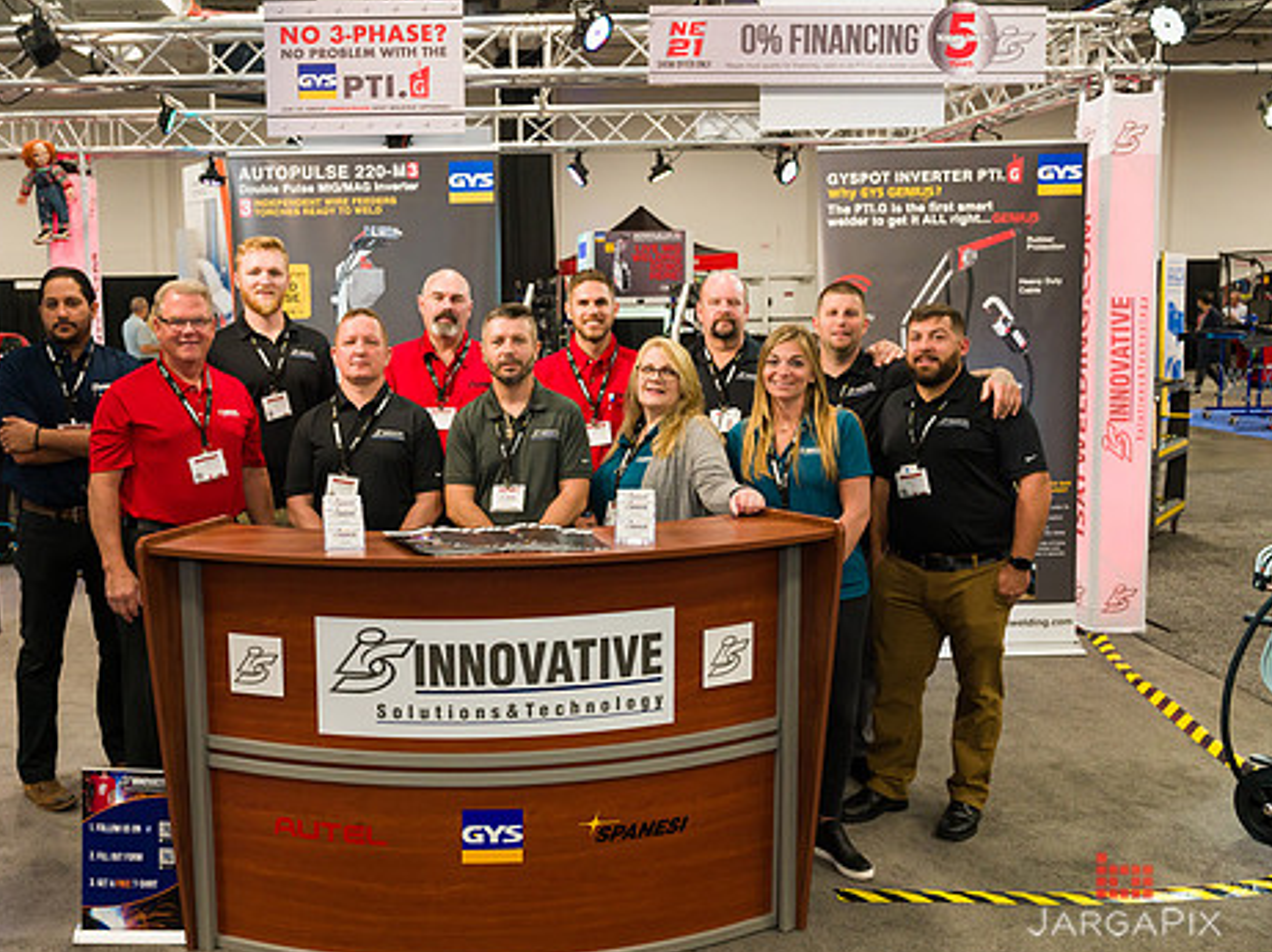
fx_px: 1285
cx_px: 493
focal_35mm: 35
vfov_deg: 40.7
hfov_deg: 52.2
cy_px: 465
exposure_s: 1/125
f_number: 5.6
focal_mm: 29
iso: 1600
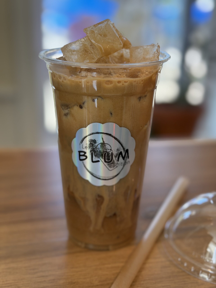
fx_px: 399
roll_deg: -1.1
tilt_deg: -20.7
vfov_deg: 39.7
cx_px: 108
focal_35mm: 48
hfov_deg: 30.3
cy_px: 144
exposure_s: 1/206
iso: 125
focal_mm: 6.76
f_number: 1.78
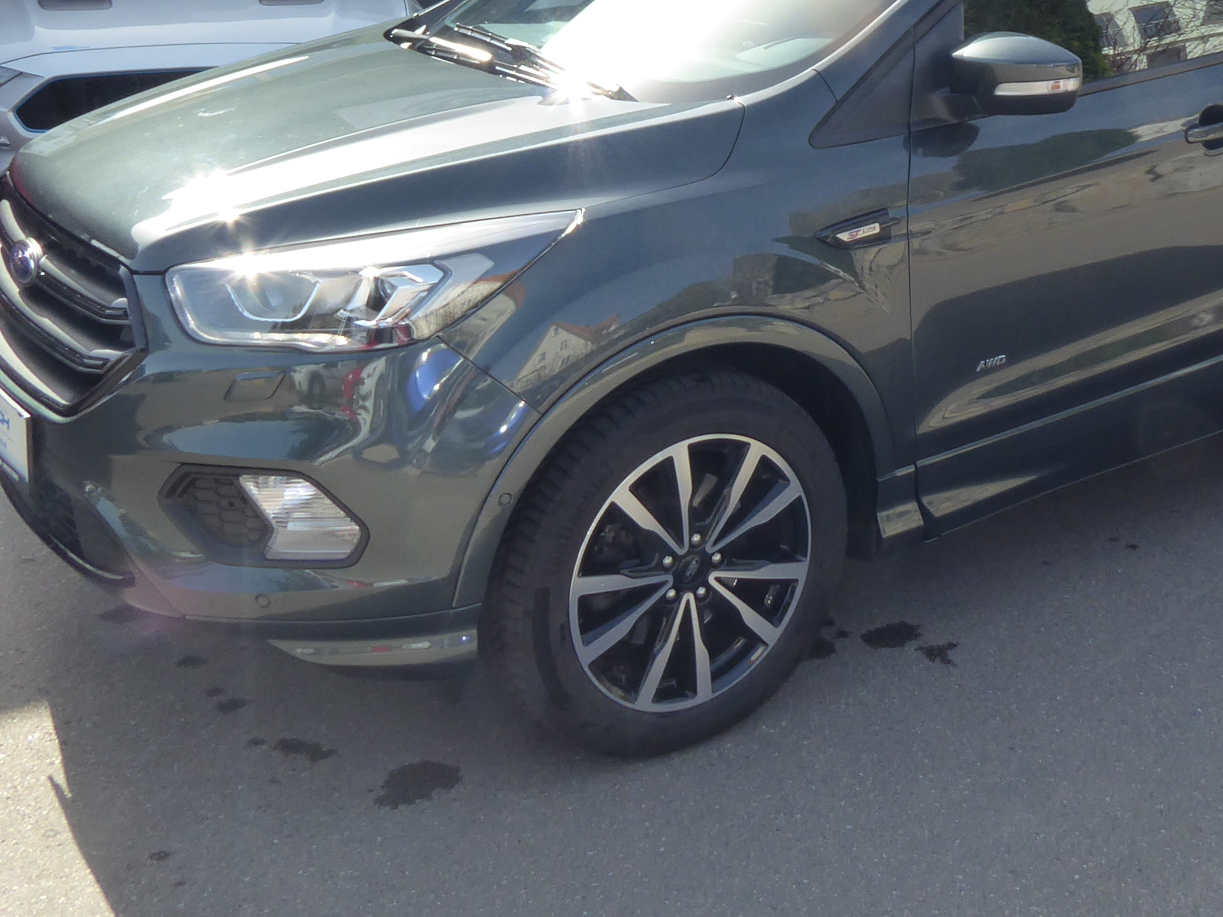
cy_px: 99
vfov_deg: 29.6
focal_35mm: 47
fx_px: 1660
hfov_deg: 39.8
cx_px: 835
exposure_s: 1/80
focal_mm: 4.3
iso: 125
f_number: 6.3
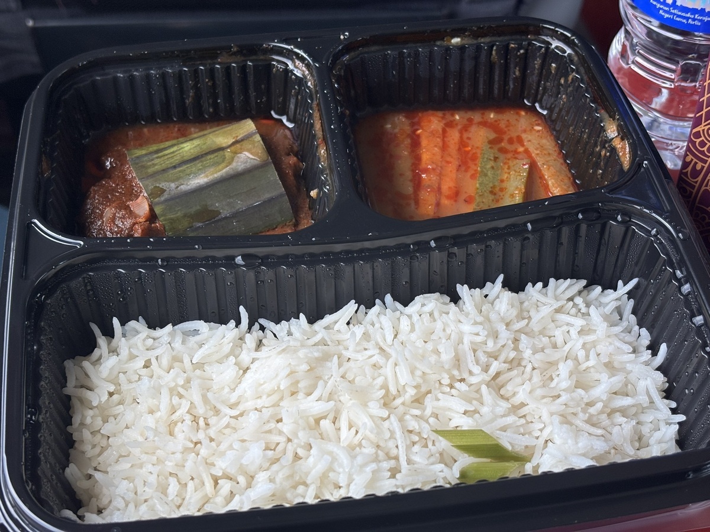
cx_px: 355
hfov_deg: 36.8
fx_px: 1067
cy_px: 266
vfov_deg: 28.0
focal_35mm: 52
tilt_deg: -48.5
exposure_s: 1/326
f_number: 1.6
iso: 40
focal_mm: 5.96
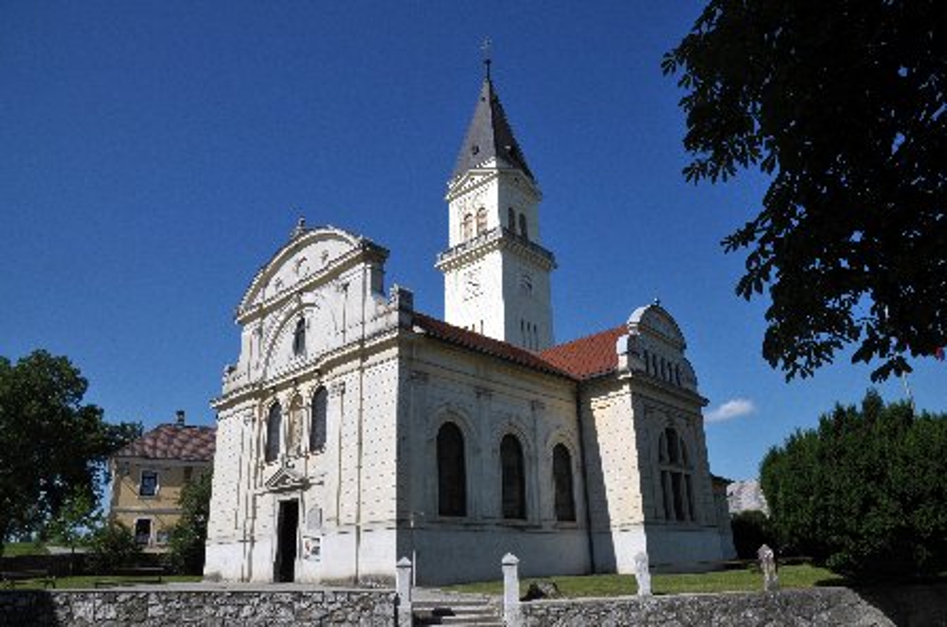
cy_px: 314
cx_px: 474
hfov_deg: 73.9
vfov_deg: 52.9
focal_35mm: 24
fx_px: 630
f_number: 14
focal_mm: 16
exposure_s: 1/500
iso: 400
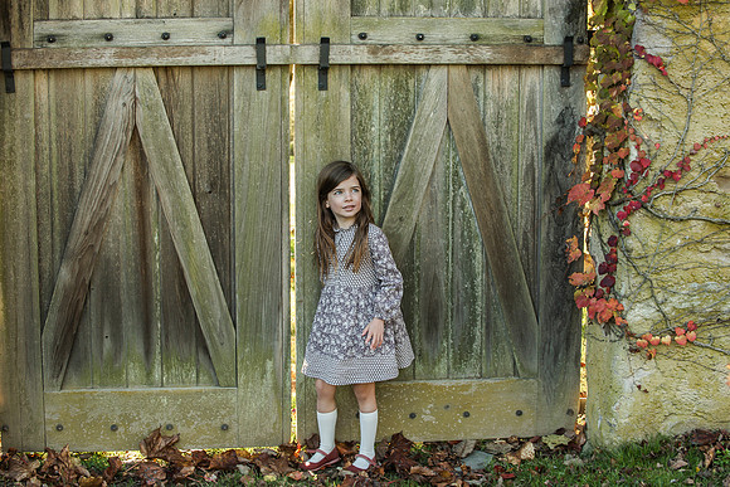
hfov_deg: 27.8
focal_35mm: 73
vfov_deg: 18.8
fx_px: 1474
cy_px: 243
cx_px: 373
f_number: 8
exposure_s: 1/100
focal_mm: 70
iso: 500
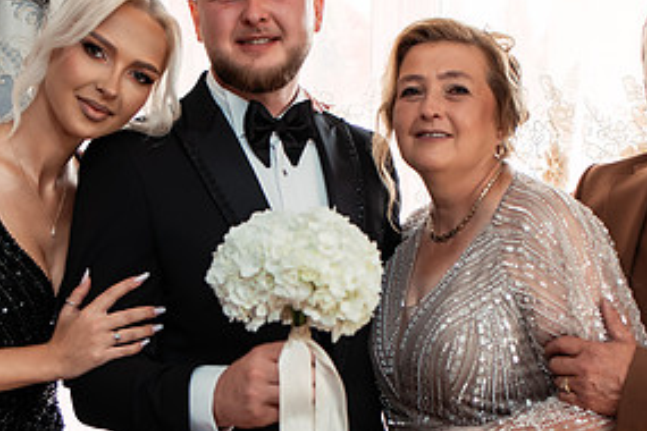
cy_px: 289
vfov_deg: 17.9
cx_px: 363
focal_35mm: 76
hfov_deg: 26.6
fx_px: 1366
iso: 500
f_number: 2.8
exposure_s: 1/250
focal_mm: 35
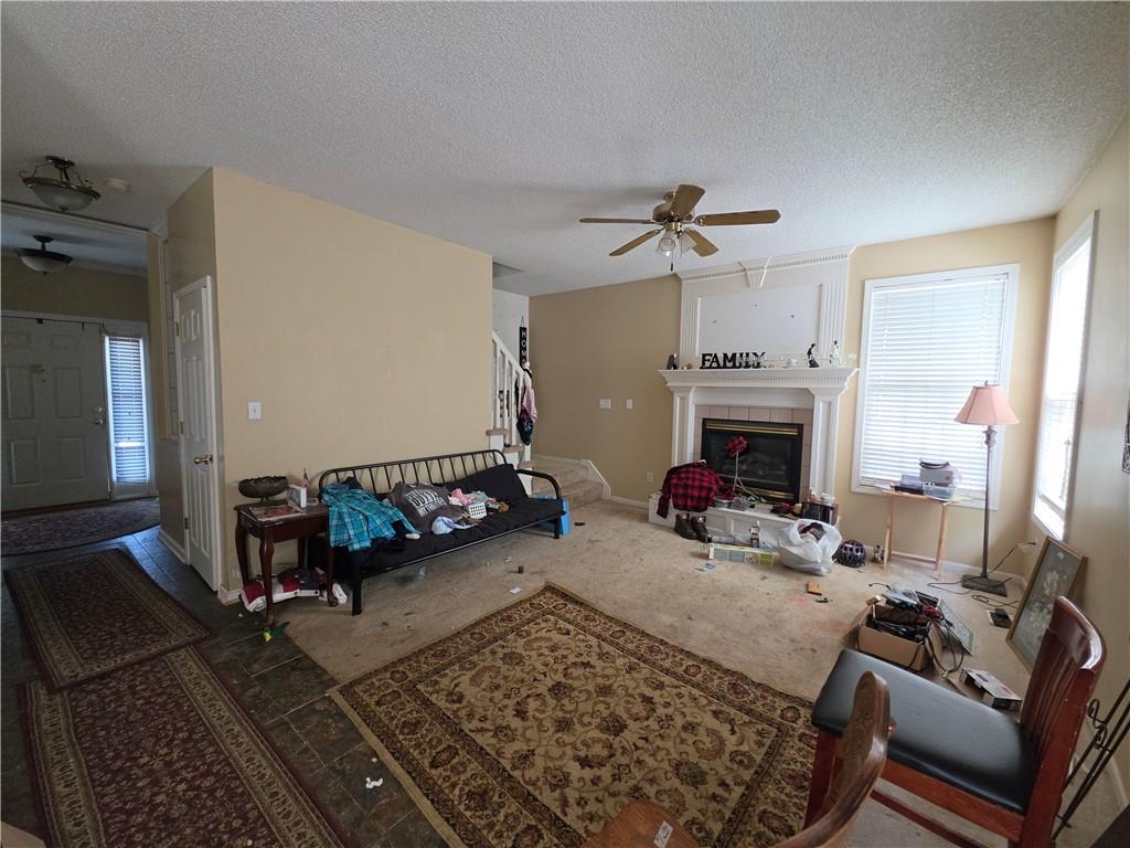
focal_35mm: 13
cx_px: 565
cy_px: 424
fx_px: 424
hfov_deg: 106.2
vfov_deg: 89.9
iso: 250
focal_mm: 2.2
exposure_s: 1/120
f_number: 1.9
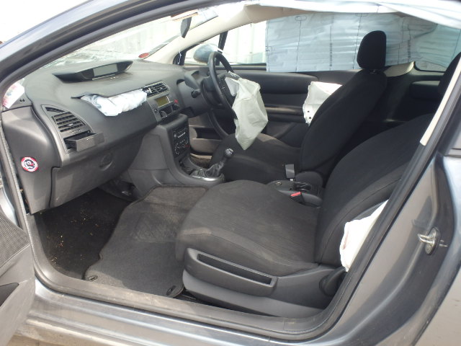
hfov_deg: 63.4
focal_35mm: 28
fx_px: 373
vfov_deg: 49.7
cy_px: 173
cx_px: 230
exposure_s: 1/80
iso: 125
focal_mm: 5
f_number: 3.9
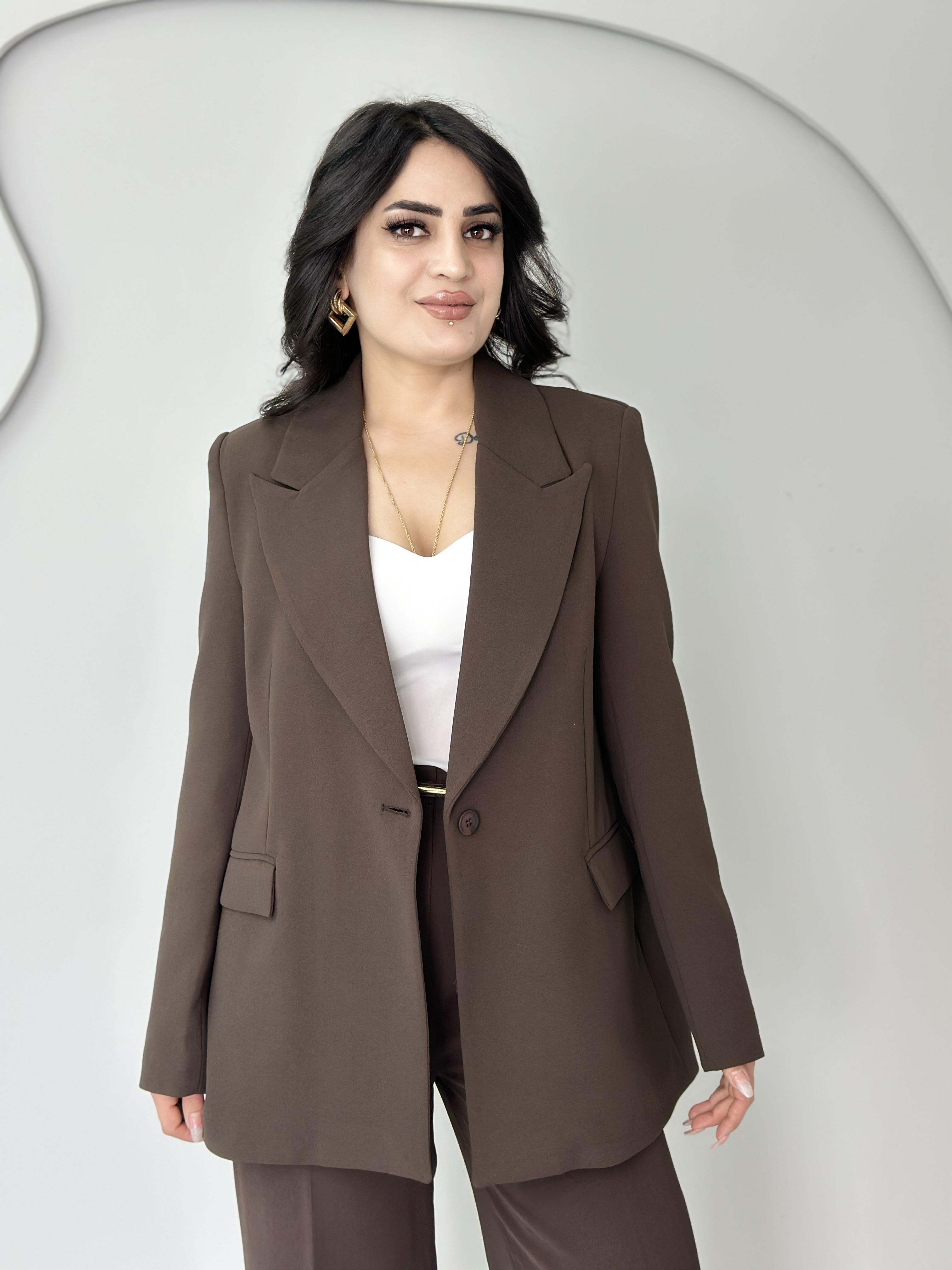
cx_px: 476
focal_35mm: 48
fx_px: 1760
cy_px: 635
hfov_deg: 30.3
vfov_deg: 39.7
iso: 80
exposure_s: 1/100
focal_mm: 6.86
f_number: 1.78
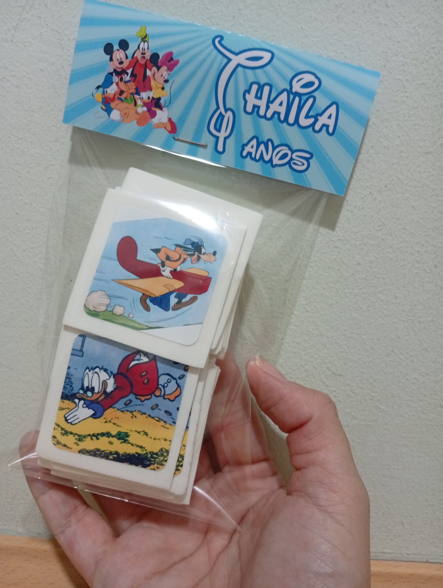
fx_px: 460
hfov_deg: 51.5
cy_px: 294
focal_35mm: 27
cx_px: 222
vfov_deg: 65.2
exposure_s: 1/20
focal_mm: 3.98
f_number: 1.8
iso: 560
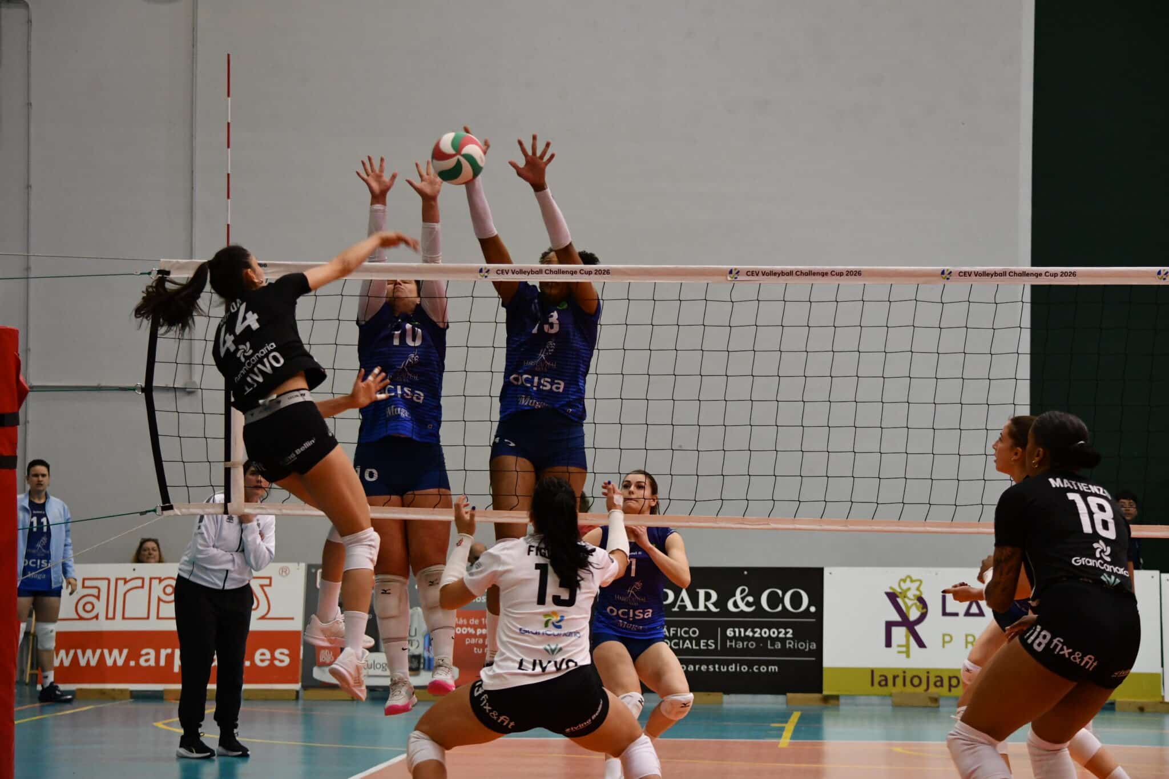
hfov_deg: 16.1
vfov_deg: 10.8
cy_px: 390
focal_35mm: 127
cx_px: 584
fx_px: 4123
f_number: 4.5
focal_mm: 85
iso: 2500
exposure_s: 1/500
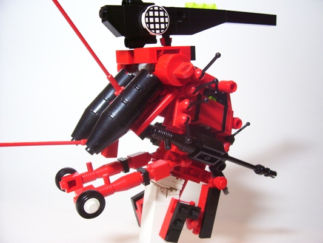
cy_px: 122
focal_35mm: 34
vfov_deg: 41.8
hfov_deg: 53.9
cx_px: 162
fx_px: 317
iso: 160
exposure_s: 1/20
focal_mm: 5.6
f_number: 2.7
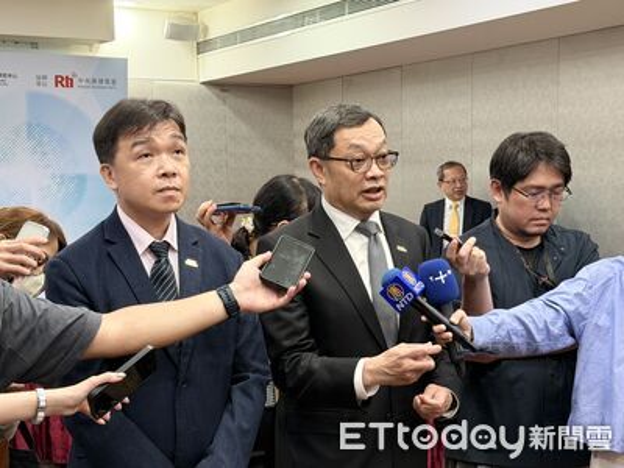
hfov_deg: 39.7
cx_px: 312
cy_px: 234
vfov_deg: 30.3
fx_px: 865
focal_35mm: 48
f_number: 1.78
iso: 100
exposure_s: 1/60
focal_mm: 6.76
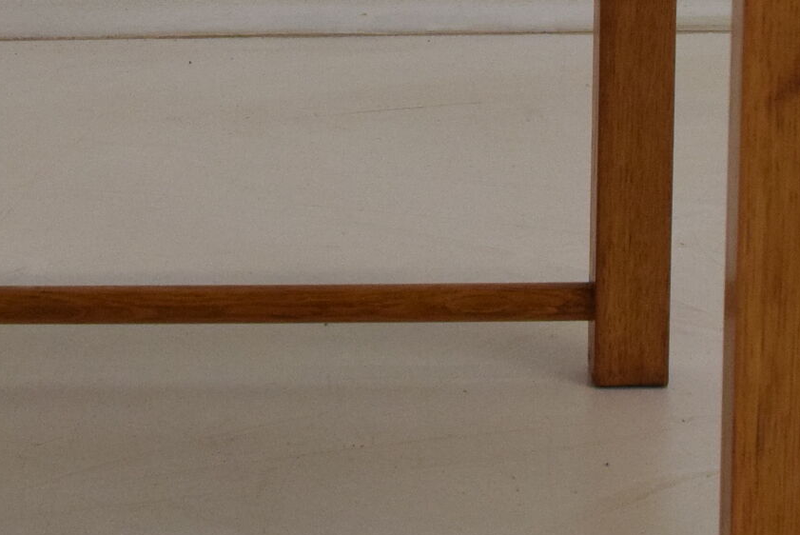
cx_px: 197
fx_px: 4153
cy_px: 46
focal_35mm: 187
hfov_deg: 11.0
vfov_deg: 7.3
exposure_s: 1/400
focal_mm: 35
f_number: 10
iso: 1600
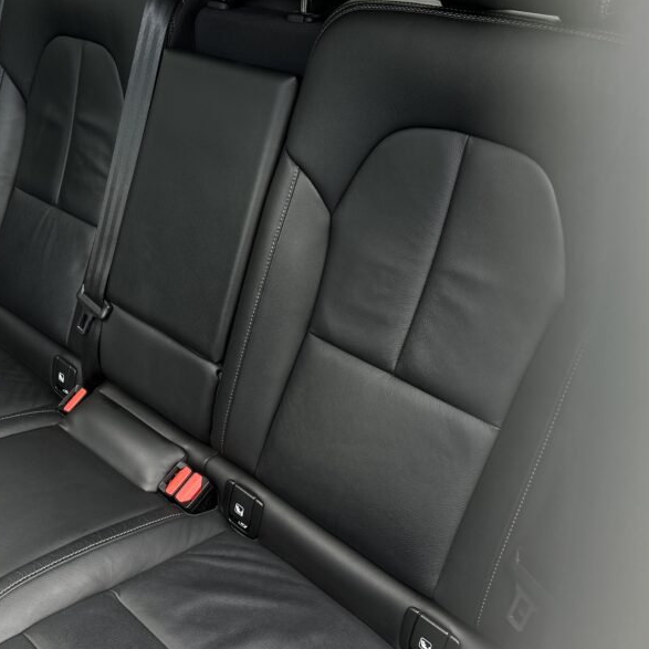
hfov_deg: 44.1
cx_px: 200
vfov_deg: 44.8
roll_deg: +1.6
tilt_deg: -27.0
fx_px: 785
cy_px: 280
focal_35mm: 37
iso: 100
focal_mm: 6.86
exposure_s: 1/129
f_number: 1.78
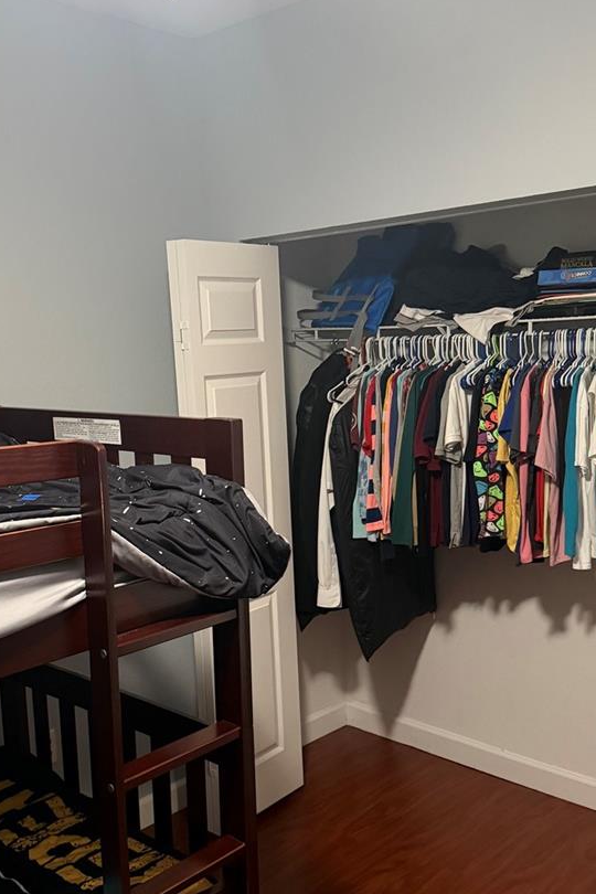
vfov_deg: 51.8
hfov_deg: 35.9
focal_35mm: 37
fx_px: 919
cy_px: 497
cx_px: 289
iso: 800
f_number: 1.78
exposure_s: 1/30
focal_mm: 6.76
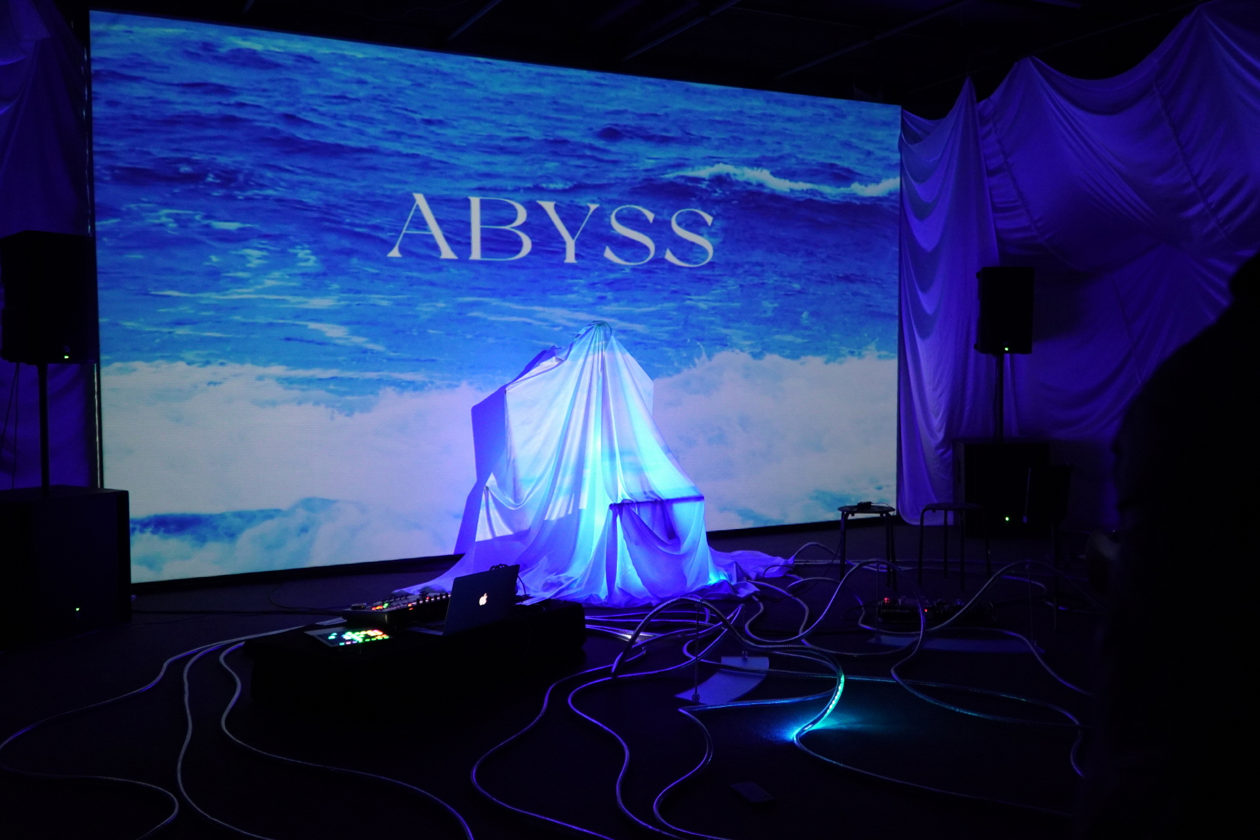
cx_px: 630
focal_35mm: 30
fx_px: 1050
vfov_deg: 43.6
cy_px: 420
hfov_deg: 61.9
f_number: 4
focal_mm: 20
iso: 1600
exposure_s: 1/30
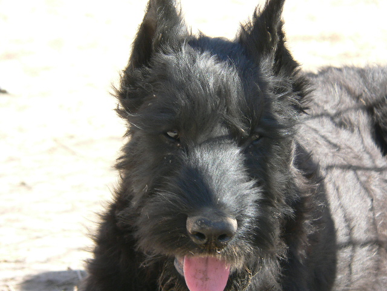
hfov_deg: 7.4
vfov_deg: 5.6
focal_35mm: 266
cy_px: 146
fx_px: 2974
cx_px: 194
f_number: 4
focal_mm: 44.3
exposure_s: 1/100
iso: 80
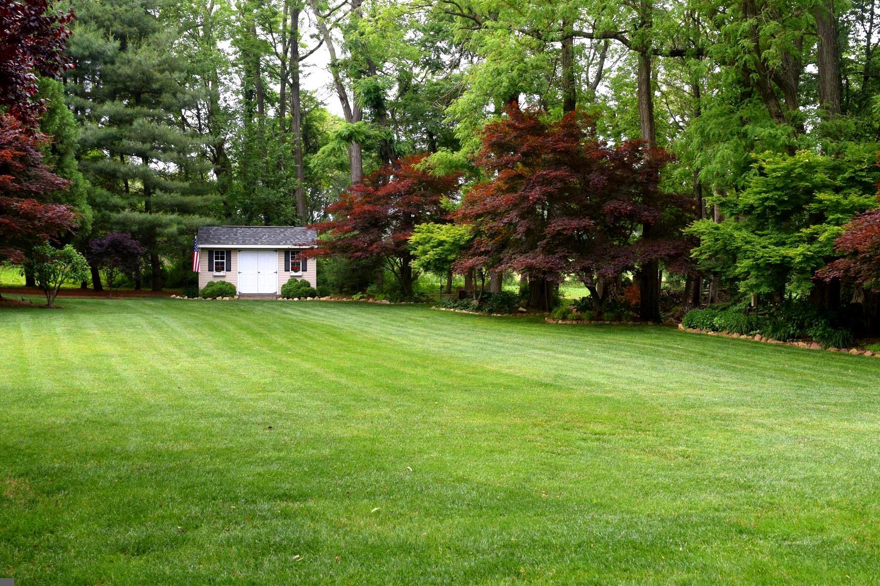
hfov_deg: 50.7
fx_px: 929
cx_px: 411
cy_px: 277
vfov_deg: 35.0
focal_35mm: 38
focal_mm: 22
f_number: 7.1
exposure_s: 1/200
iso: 400
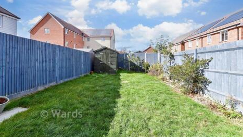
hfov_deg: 99.4
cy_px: 57
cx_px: 121
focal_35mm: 16
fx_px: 103
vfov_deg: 66.7
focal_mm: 10
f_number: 8
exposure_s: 1/500
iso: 320
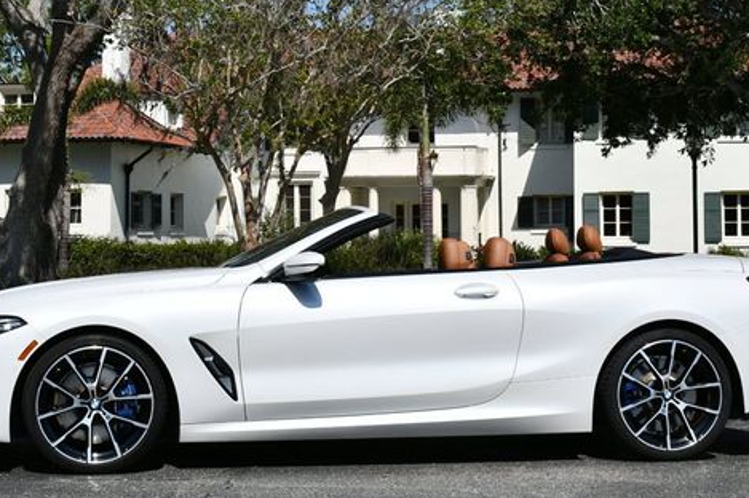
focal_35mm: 82
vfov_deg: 16.6
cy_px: 171
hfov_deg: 24.8
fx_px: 1705
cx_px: 367
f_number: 10
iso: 100
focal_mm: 30
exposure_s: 1/400
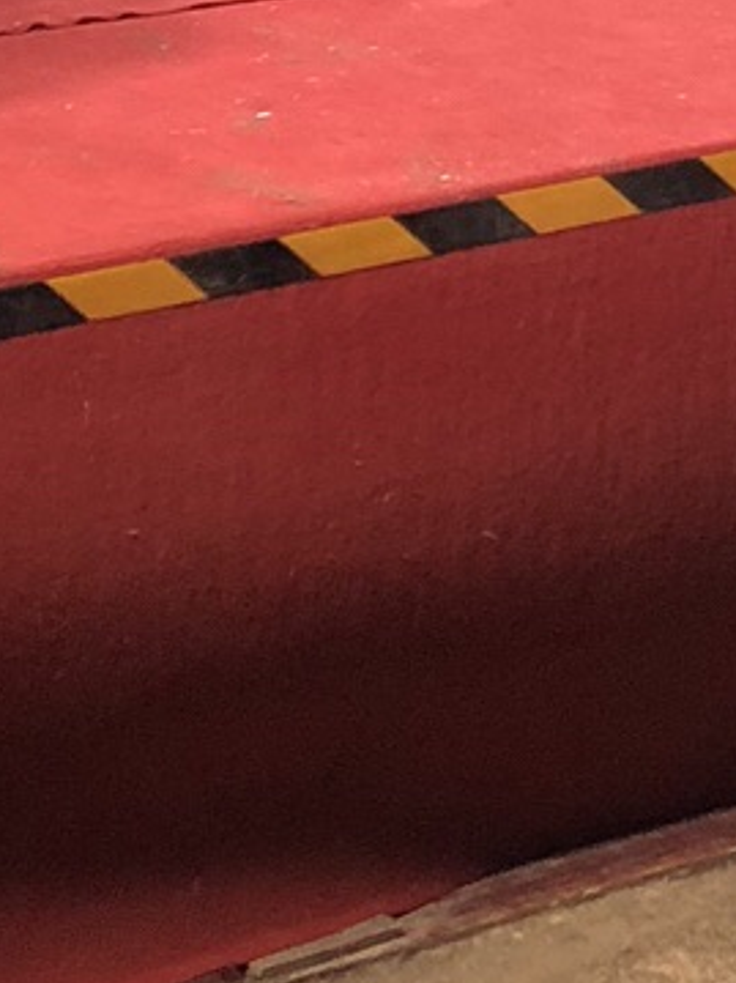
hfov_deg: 9.4
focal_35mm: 156
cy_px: -1049
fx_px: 4425
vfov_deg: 11.3
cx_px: 897
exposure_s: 1/17
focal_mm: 3.99
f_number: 1.8
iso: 40
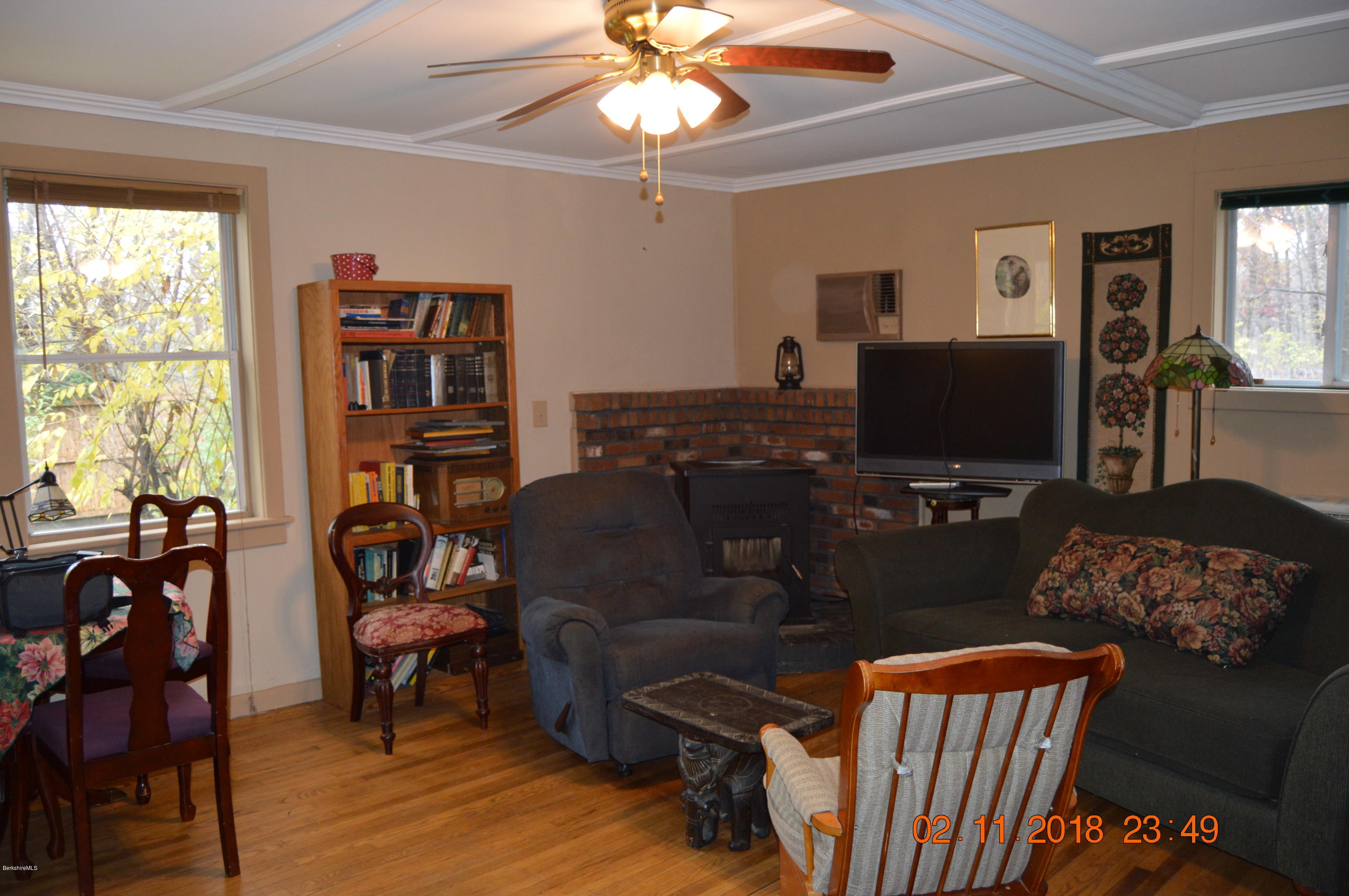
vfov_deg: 47.8
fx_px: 1011
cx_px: 674
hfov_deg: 67.4
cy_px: 448
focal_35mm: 27
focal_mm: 18
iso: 640
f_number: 3.5
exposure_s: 1/60
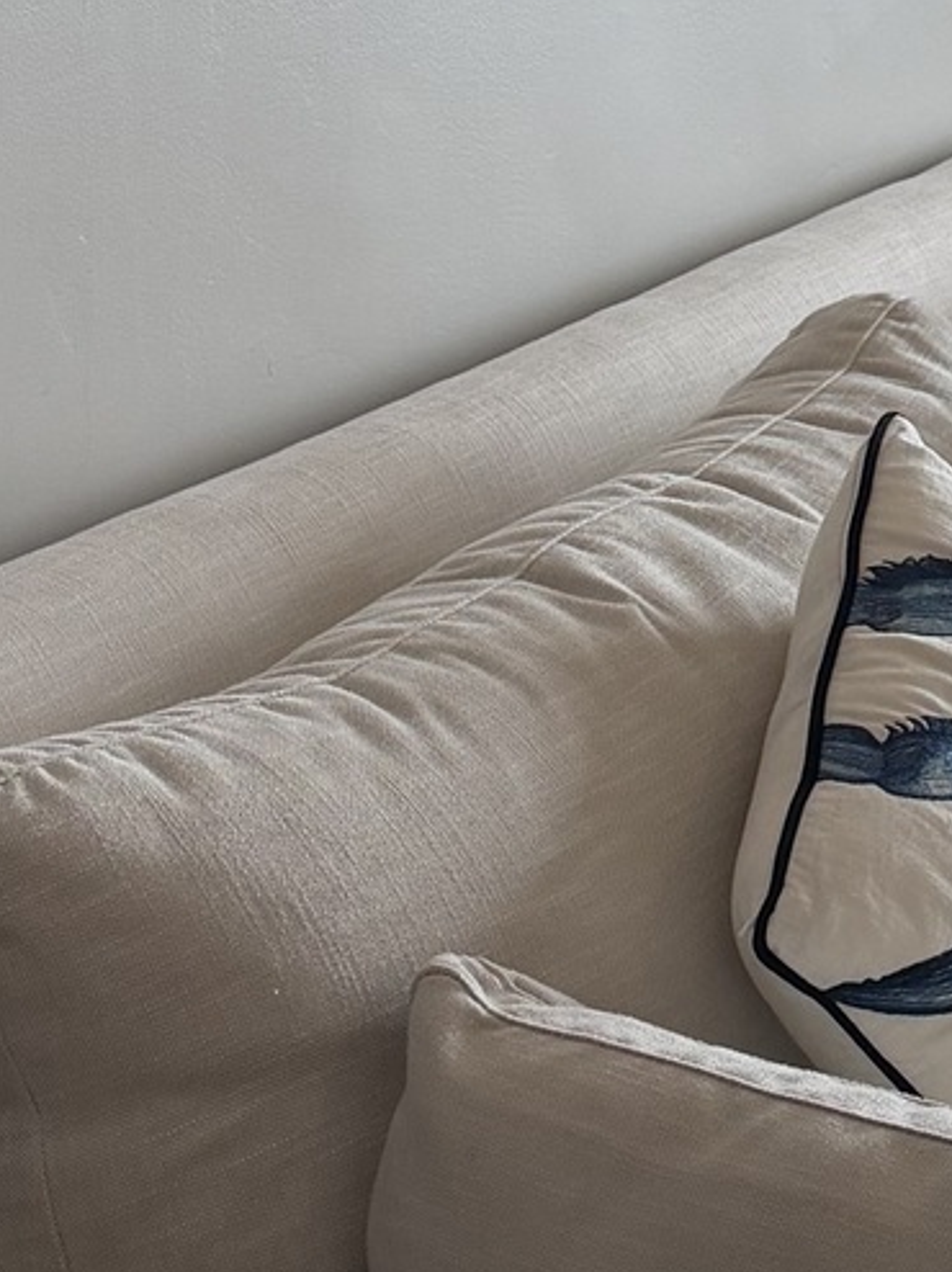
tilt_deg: -7.6
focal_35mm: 112
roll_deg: -1.8
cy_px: 10
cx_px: 759
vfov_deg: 17.2
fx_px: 4110
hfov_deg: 13.2
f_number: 1.78
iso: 125
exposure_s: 1/164
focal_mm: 6.76
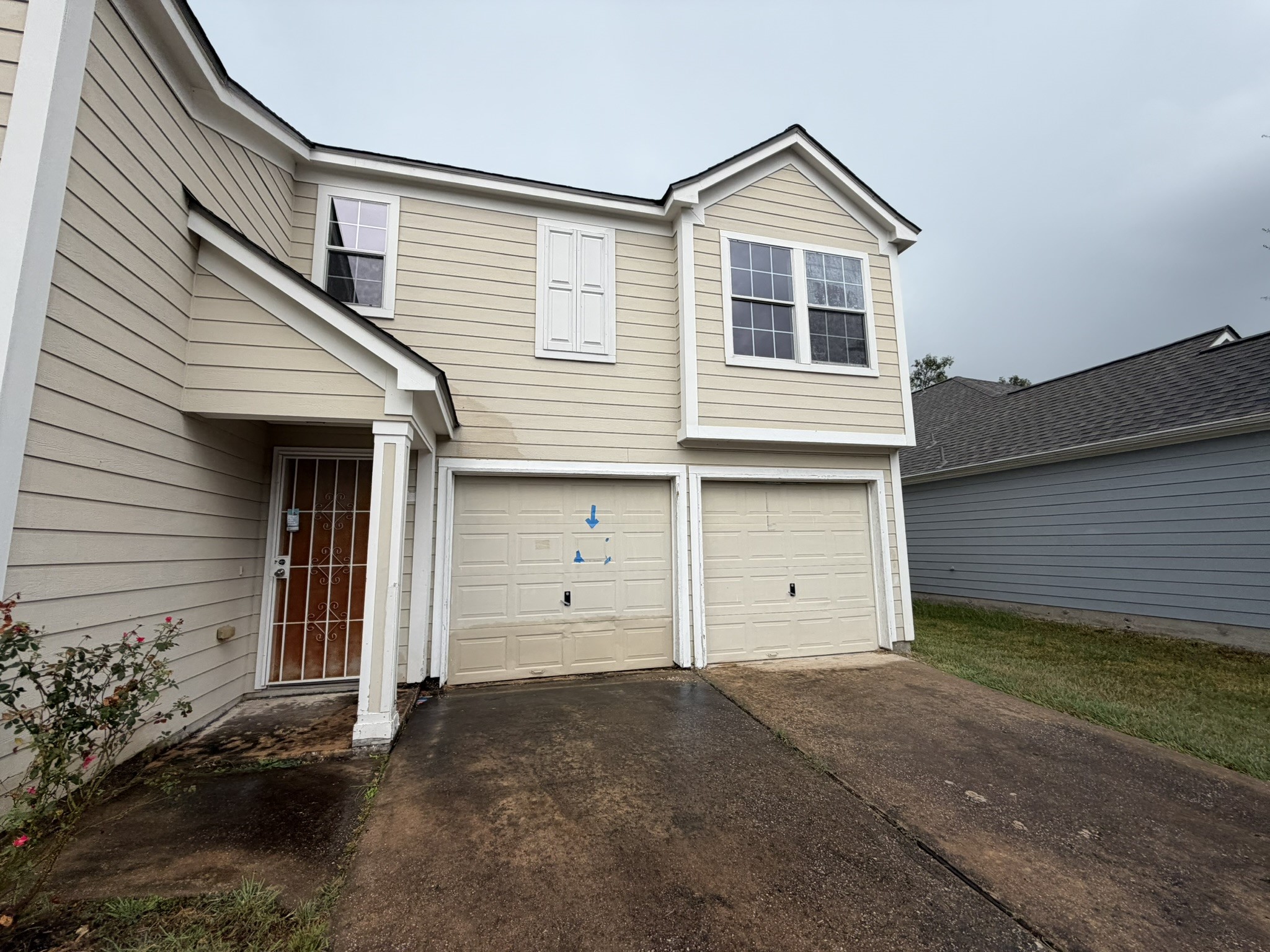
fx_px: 514
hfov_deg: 102.1
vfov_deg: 85.7
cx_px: 635
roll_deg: -0.3
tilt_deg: +6.5
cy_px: 476
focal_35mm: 14
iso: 40
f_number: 2.2
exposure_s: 1/658
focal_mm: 2.22
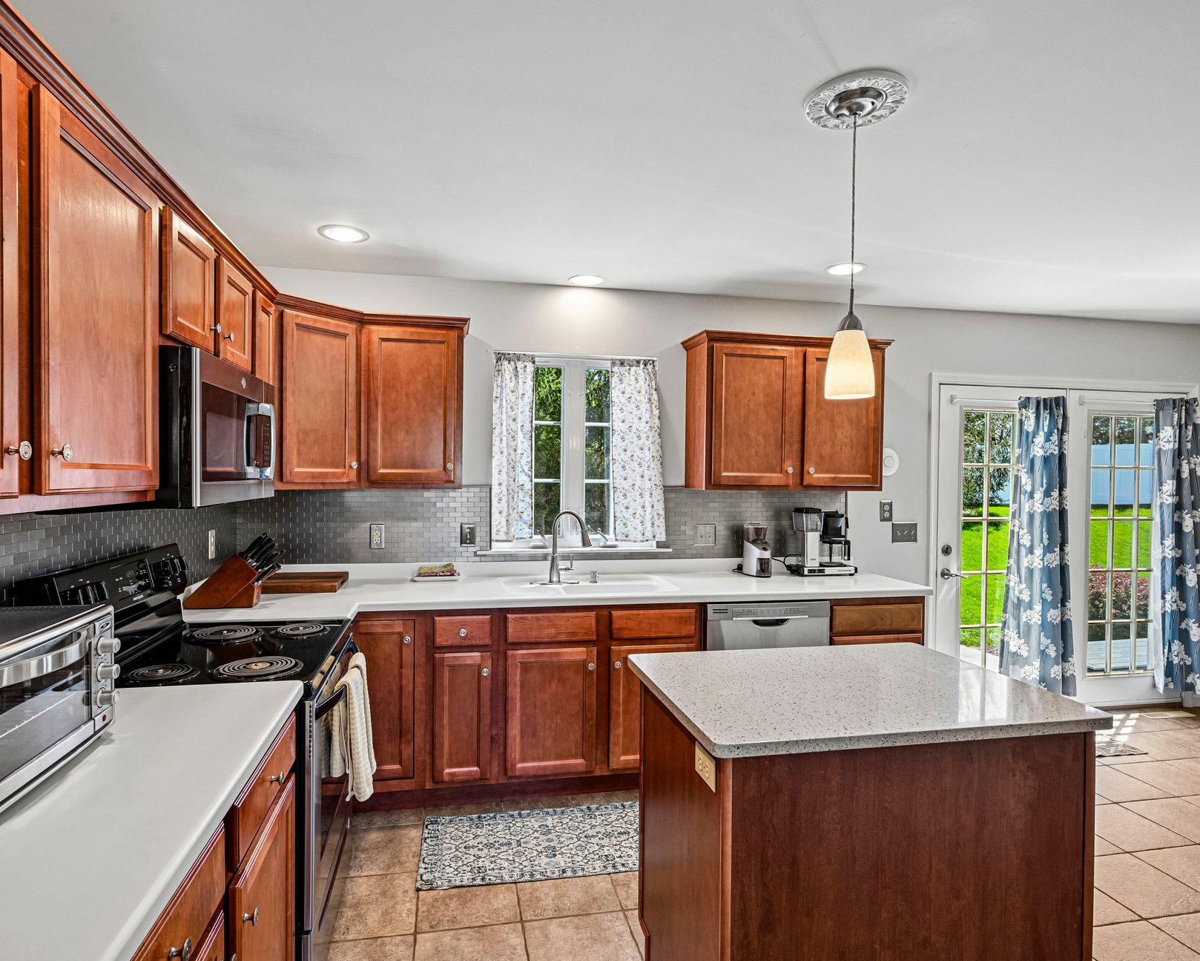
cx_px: 570
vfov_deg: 70.9
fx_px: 675
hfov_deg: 83.2
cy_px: 489
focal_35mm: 19
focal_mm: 16
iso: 800
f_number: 8
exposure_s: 1/80
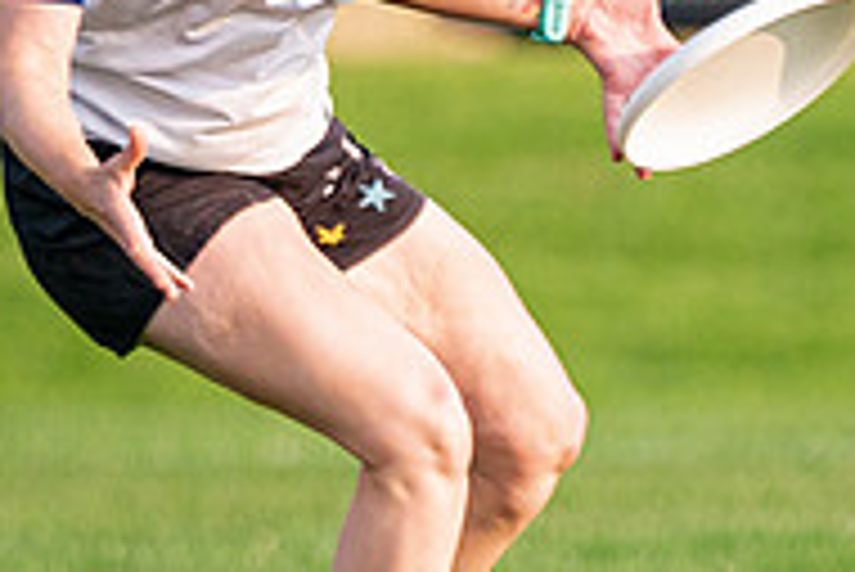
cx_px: 641
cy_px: 207
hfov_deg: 2.3
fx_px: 21533
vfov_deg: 1.5
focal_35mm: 906
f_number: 2.8
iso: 640
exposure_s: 1/6400
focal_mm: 200
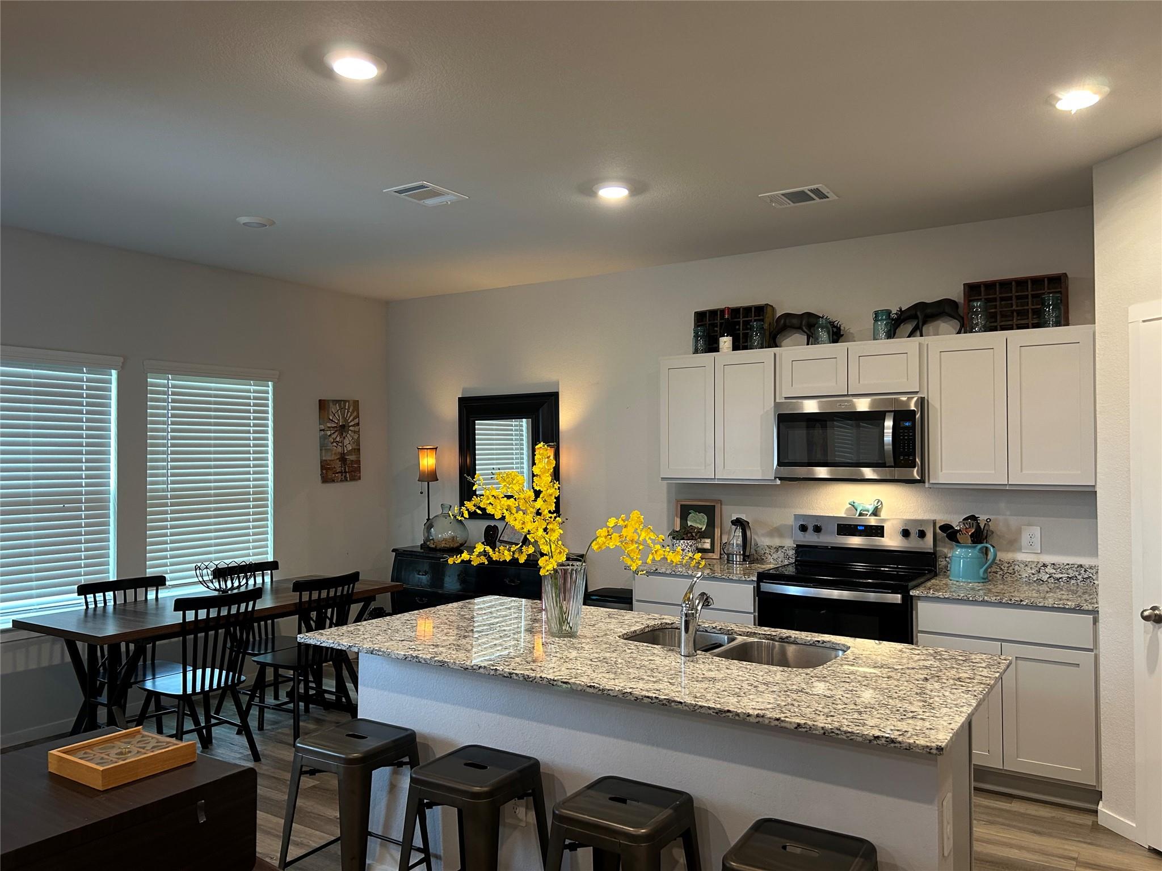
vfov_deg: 53.1
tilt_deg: +1.2
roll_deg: +0.1
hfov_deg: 67.3
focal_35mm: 26
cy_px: 436
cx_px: 581
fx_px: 873
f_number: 1.5
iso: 160
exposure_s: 1/60
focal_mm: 5.7
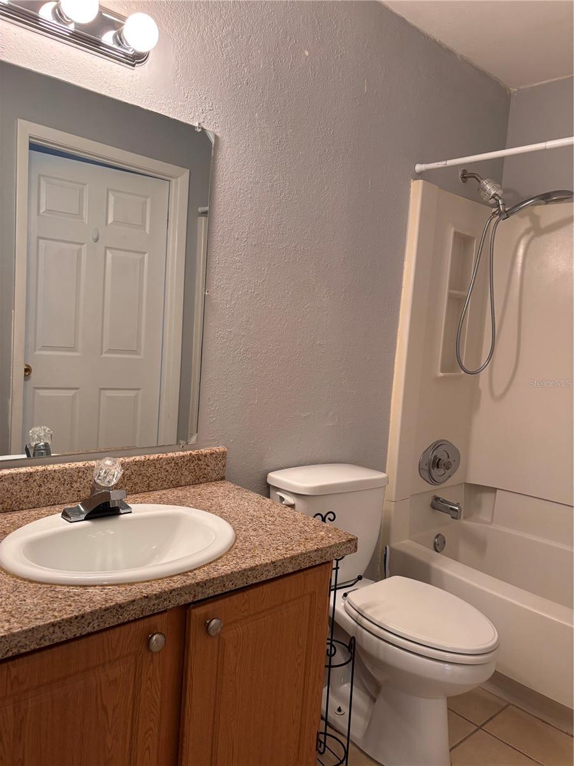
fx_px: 575
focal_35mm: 26
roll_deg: -4.7
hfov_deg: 53.1
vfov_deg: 67.3
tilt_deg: -5.2
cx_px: 287
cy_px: 383
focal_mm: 5.96
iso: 200
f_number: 1.6
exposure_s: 1/60
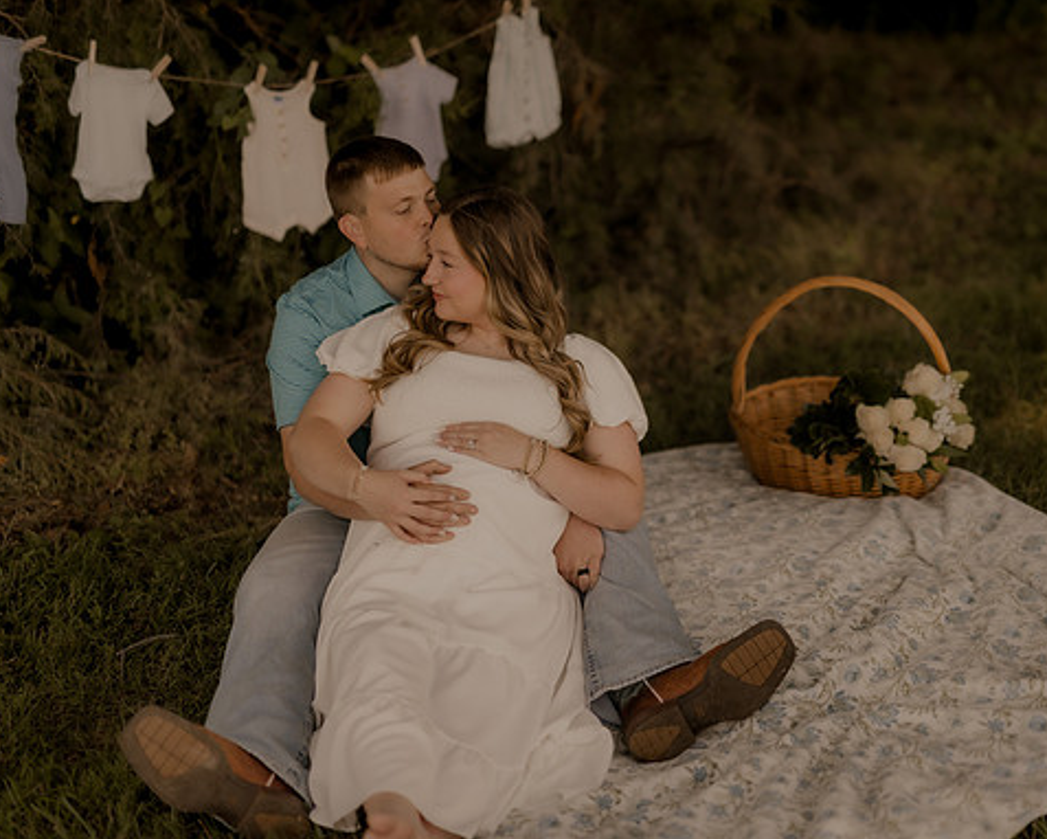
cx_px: 623
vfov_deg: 26.7
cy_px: 420
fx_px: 1767
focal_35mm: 57
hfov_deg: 32.9
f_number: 1.4
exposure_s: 1/1000
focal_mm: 50
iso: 200
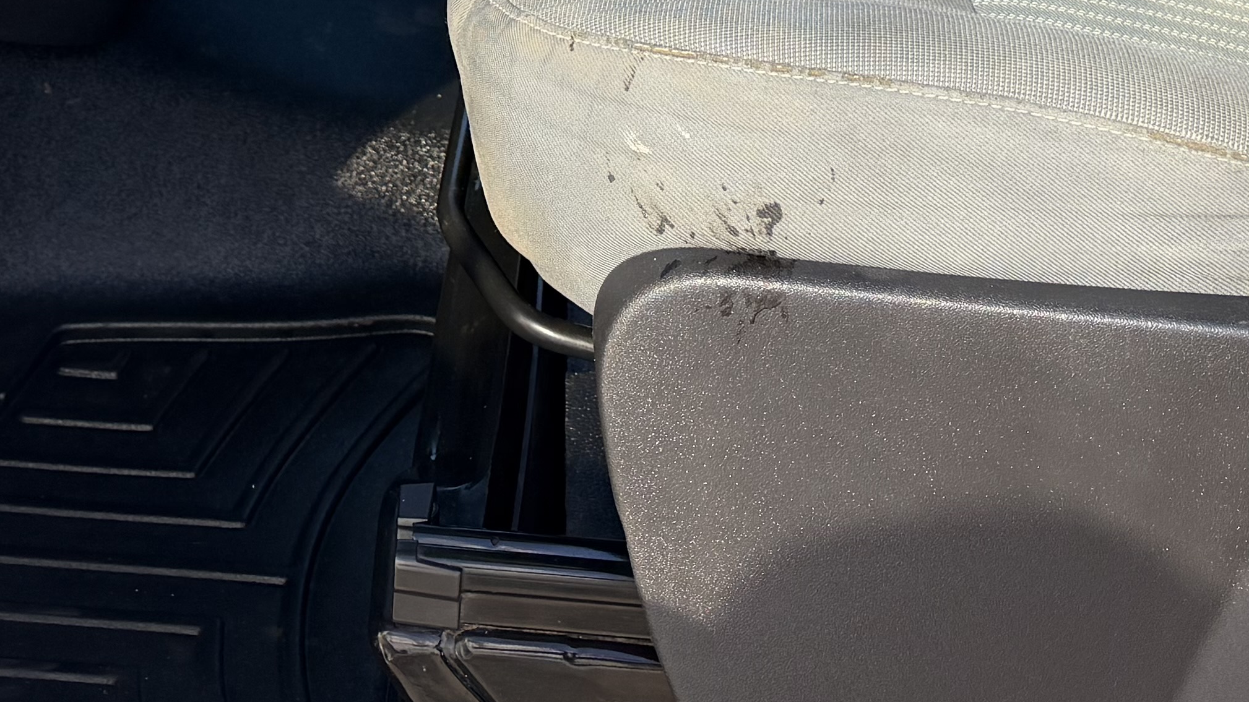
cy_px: -593
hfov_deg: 28.5
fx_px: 2451
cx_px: 499
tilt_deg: -10.5
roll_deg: -0.1
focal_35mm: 74
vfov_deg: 14.3
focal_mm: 6.76
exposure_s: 1/943
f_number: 1.78
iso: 100
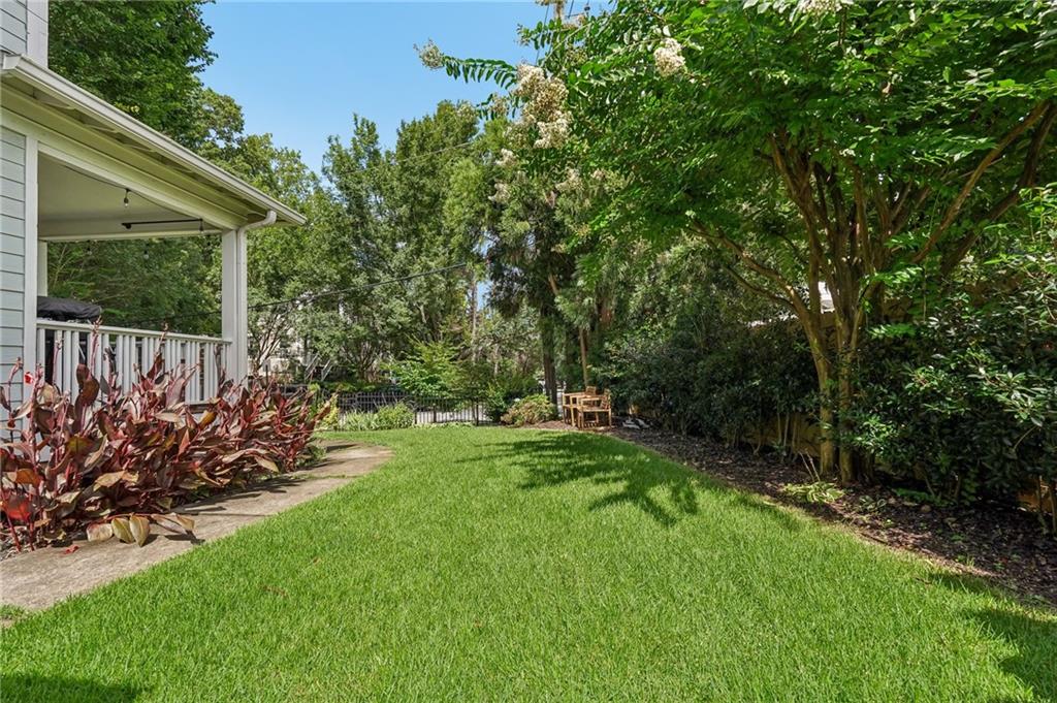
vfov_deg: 73.7
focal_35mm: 16
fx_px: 469
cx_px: 528
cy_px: 352
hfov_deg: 96.8
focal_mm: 16
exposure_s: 1/640
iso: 800
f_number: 8
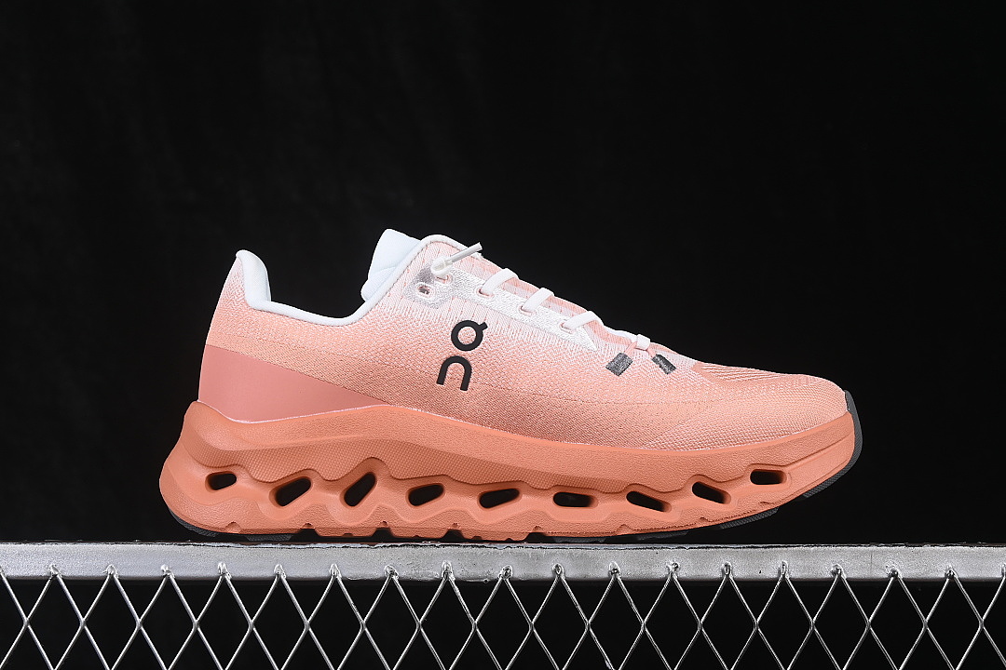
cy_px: 335
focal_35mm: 75
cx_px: 503
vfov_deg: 18.2
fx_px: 2096
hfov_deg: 27.0
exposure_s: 1/80
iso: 160
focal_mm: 50
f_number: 8
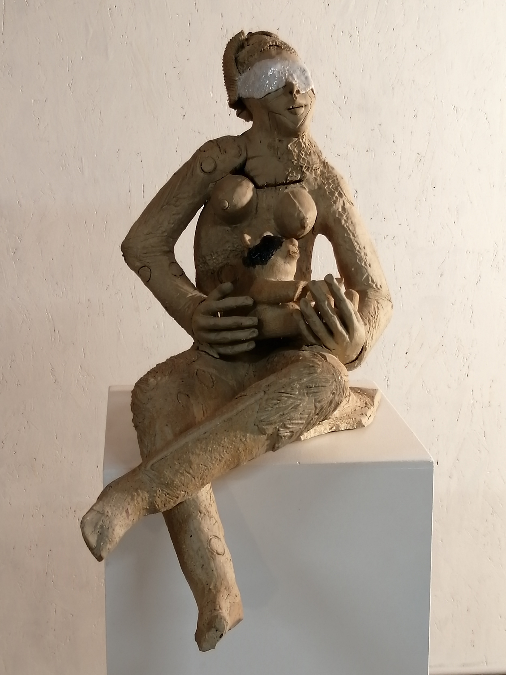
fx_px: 1150
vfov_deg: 32.7
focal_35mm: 59
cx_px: 253
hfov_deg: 24.8
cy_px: 338
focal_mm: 3.64
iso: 80
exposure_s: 1/50
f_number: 1.8
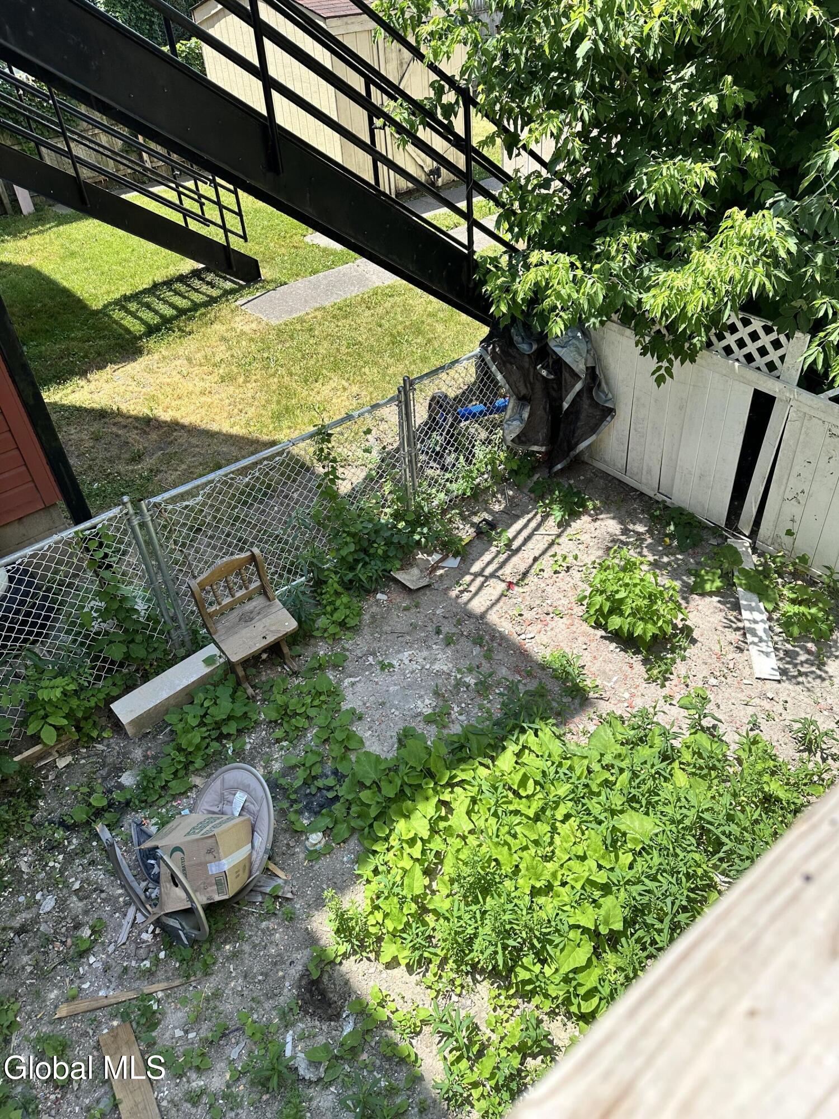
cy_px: 560
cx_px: 420
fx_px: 776
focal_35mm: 24
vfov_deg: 71.6
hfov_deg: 56.8
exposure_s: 1/1812
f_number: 1.78
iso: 80
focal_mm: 6.86
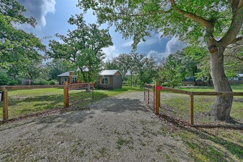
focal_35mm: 15
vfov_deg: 77.3
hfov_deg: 100.4
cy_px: 81
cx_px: 122
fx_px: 101
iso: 100
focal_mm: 15
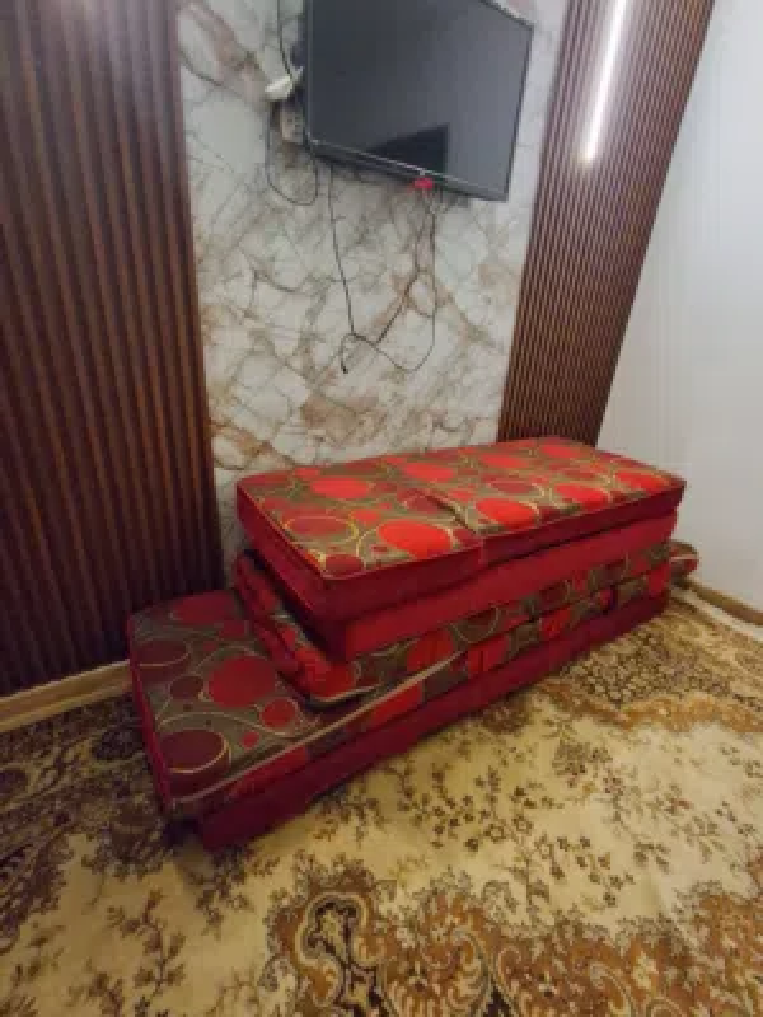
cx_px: 382
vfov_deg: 94.5
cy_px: 508
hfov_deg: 78.1
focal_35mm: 16
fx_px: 470
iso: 800
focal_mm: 1.64
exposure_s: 1/20
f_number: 2.2
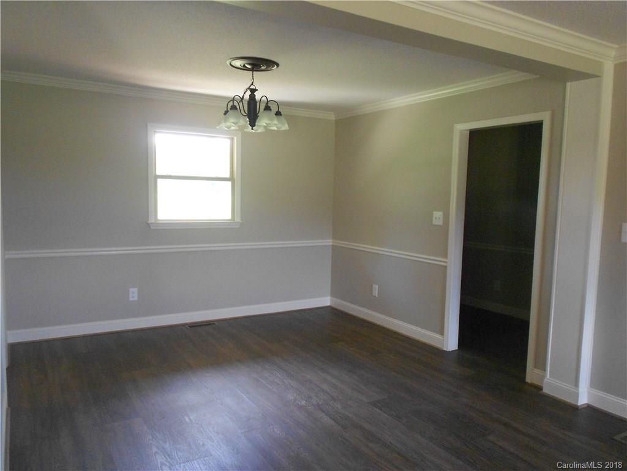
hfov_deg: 67.3
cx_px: 314
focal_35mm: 26
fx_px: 471
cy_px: 236
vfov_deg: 53.1
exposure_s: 1/30
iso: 400
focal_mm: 4.6
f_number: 3.2
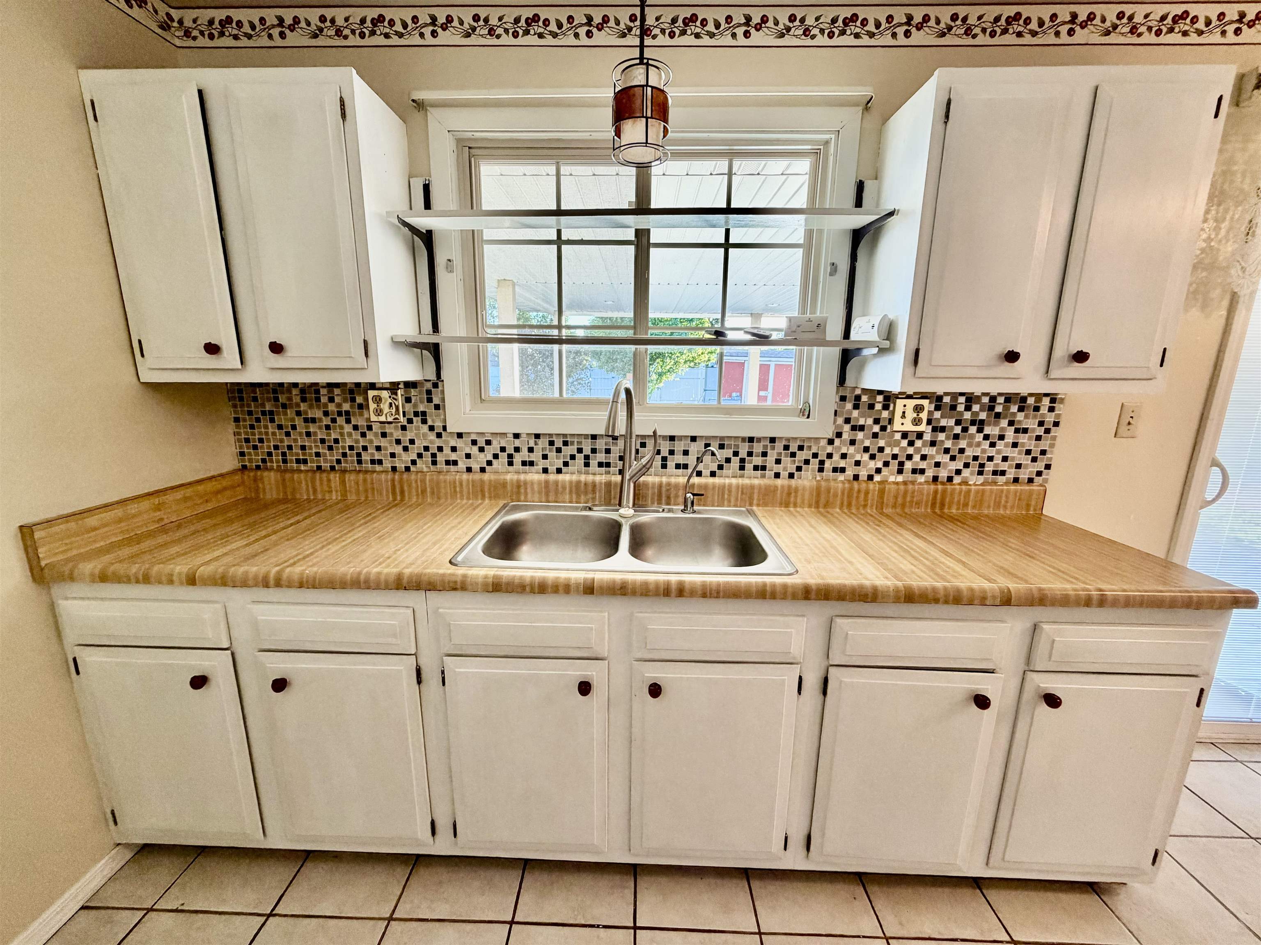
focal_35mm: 14
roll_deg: -0.4
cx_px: 630
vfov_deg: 85.7
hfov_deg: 102.1
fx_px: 510
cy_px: 472
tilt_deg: -12.6
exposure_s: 1/60
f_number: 2.2
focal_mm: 2.22
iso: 200
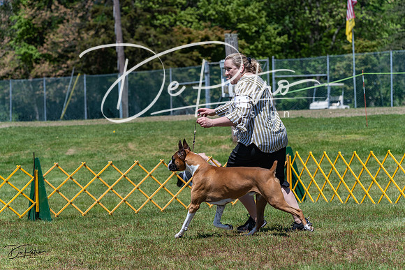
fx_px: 1575
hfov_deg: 14.7
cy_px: 135
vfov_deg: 9.8
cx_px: 202
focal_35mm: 140
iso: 320
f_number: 6.3
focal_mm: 140
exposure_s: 1/1600
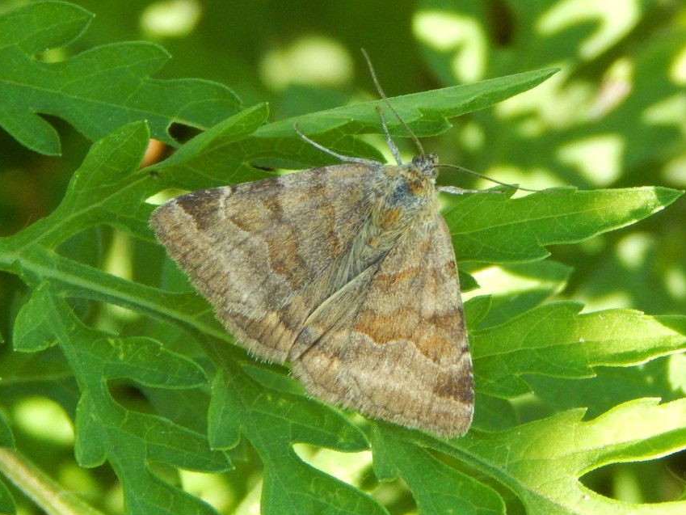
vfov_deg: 7.1
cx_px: 342
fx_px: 4123
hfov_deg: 9.5
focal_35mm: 208
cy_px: 258
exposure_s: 1/250
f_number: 5.4
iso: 400
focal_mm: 37.1
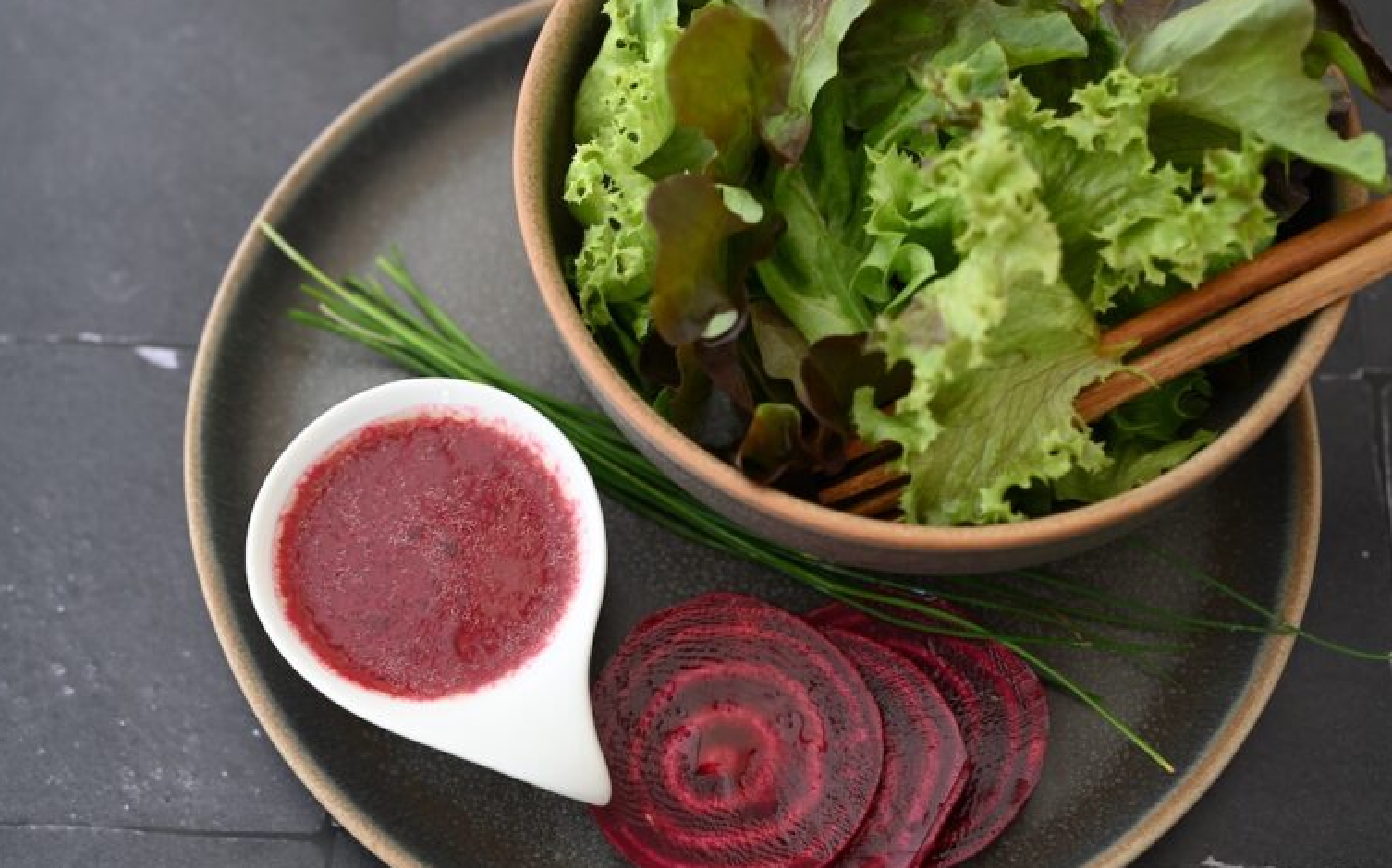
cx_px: 686
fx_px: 1972
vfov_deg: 24.8
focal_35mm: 52
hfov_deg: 38.9
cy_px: 460
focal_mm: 50
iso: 100
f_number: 5
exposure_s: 1/5
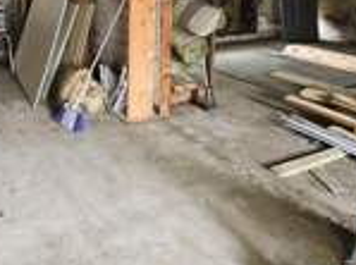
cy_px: 16
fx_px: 431
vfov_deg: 32.2
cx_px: 117
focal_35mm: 42
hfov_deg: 44.2
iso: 500
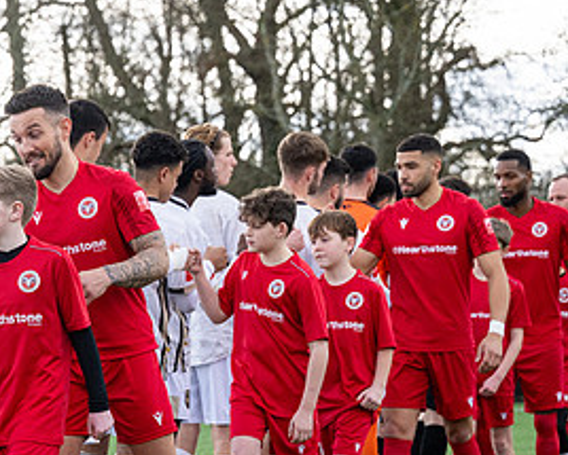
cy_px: 396
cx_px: -91
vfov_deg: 8.3
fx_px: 3113
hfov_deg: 10.3
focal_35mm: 185
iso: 800
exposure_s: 1/2000
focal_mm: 79
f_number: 4
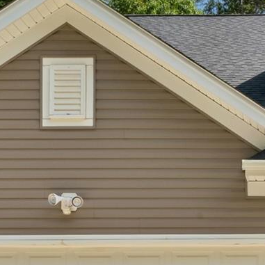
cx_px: 287
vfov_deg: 22.8
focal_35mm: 76
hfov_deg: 21.7
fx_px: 656
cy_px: 121
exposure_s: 1/30
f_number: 22
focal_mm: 16.6
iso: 100
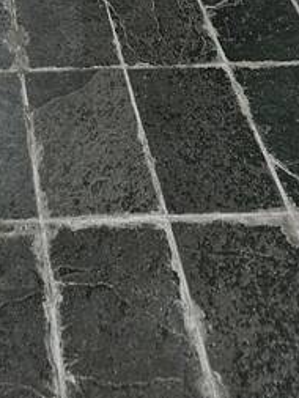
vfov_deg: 15.3
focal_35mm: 98
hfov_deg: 14.7
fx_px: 1128
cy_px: -440
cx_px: -33
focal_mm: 5.4
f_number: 1.8
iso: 800
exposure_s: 1/120
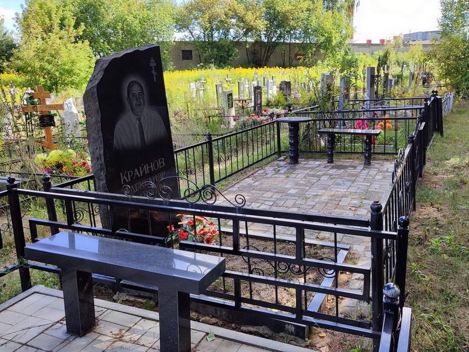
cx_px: 253
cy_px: 164
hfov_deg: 59.9
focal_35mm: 30
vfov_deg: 46.8
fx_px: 407
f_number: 1.9
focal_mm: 6.04
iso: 50
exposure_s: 1/249
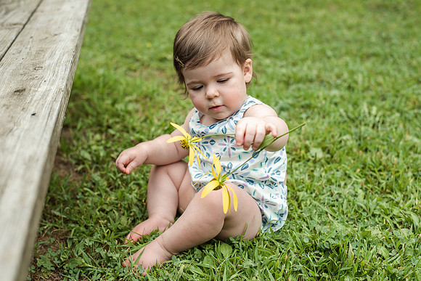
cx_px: 210
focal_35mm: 50
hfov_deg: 39.6
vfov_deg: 27.0
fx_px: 585
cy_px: 140
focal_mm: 50
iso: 640
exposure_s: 1/2000
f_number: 3.5
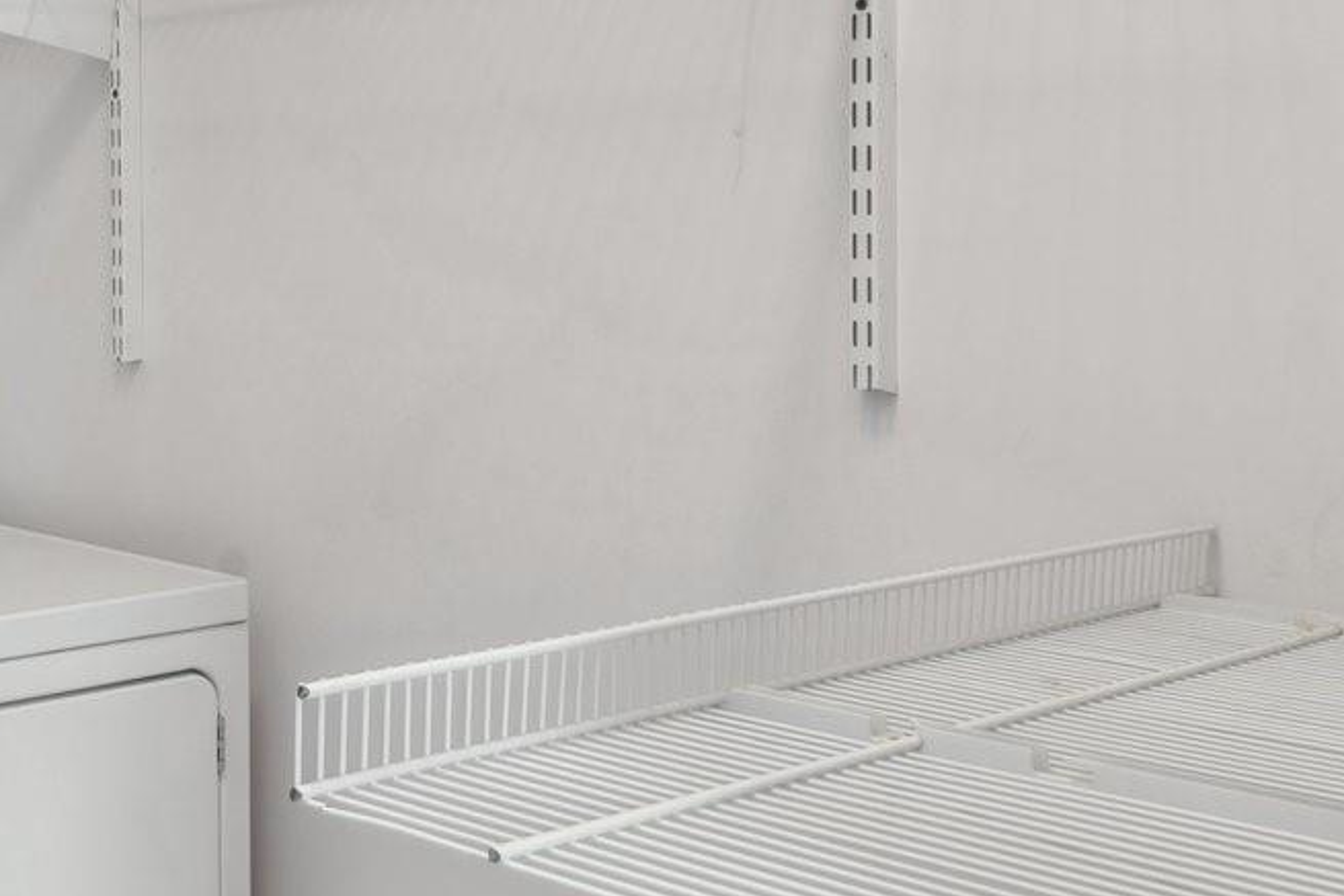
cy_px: 233
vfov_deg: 26.7
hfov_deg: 35.0
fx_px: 1867
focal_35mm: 50
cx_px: -66
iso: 100
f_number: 11
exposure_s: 5
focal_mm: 16
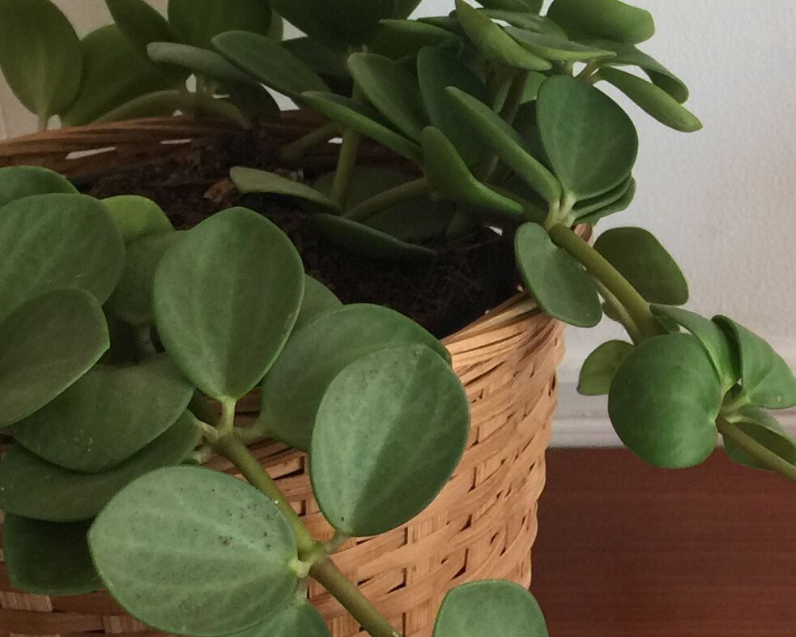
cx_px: 784
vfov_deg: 16.3
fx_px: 2214
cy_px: 221
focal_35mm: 94
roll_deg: -0.7
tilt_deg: -22.8
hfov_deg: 19.8
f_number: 2.2
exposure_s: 1/33
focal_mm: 4.15
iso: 40
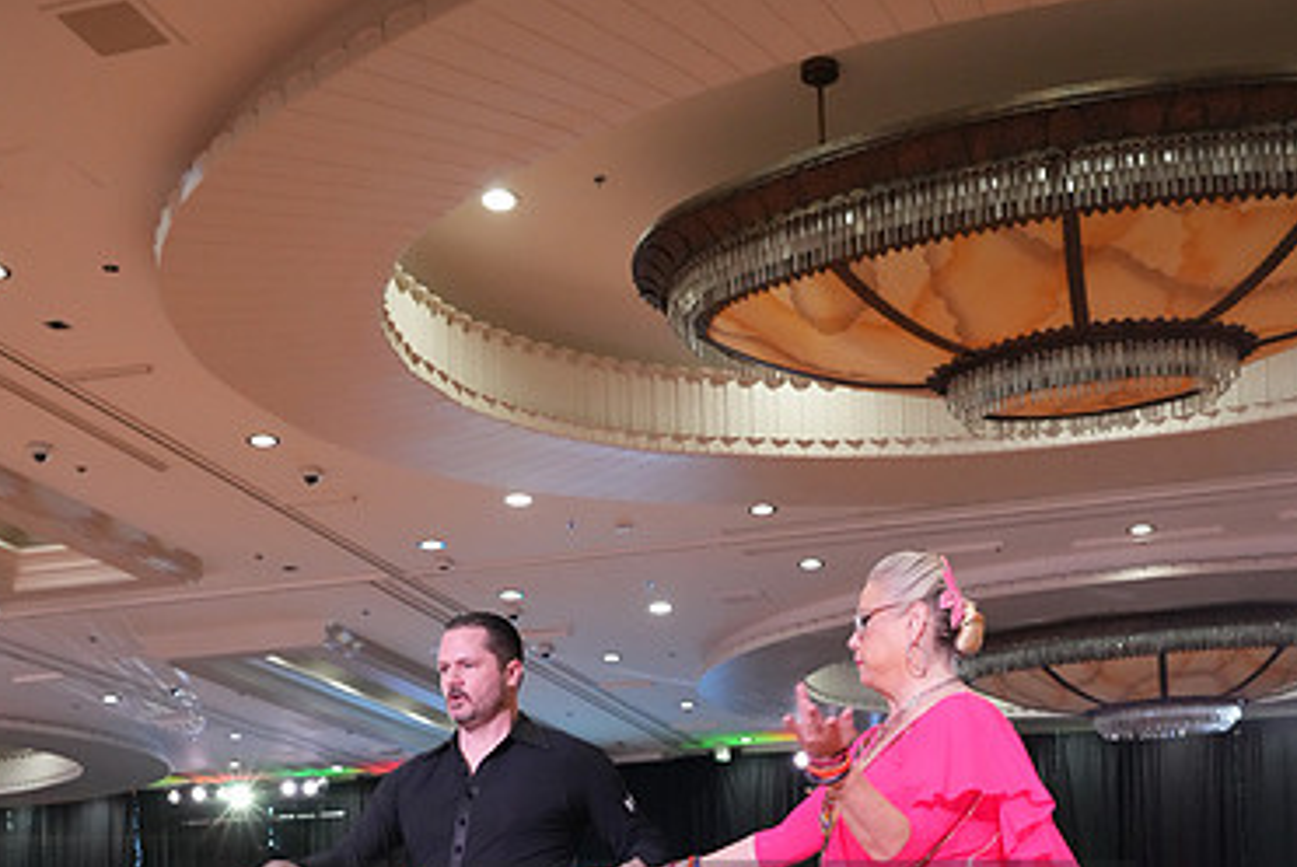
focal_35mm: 50
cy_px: 979
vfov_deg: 25.0
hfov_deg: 39.6
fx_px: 1803
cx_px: 655
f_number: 5
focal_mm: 32
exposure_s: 1/320
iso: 5000
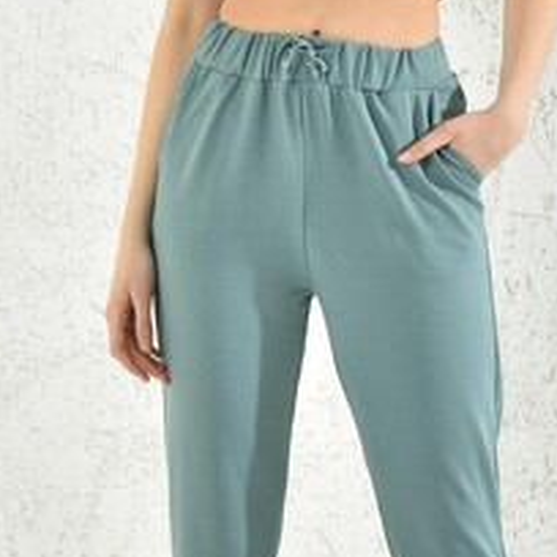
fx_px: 2385
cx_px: 352
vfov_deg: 13.3
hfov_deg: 13.3
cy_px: 202
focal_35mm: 131
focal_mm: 42
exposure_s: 1/160
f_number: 7.1
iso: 100
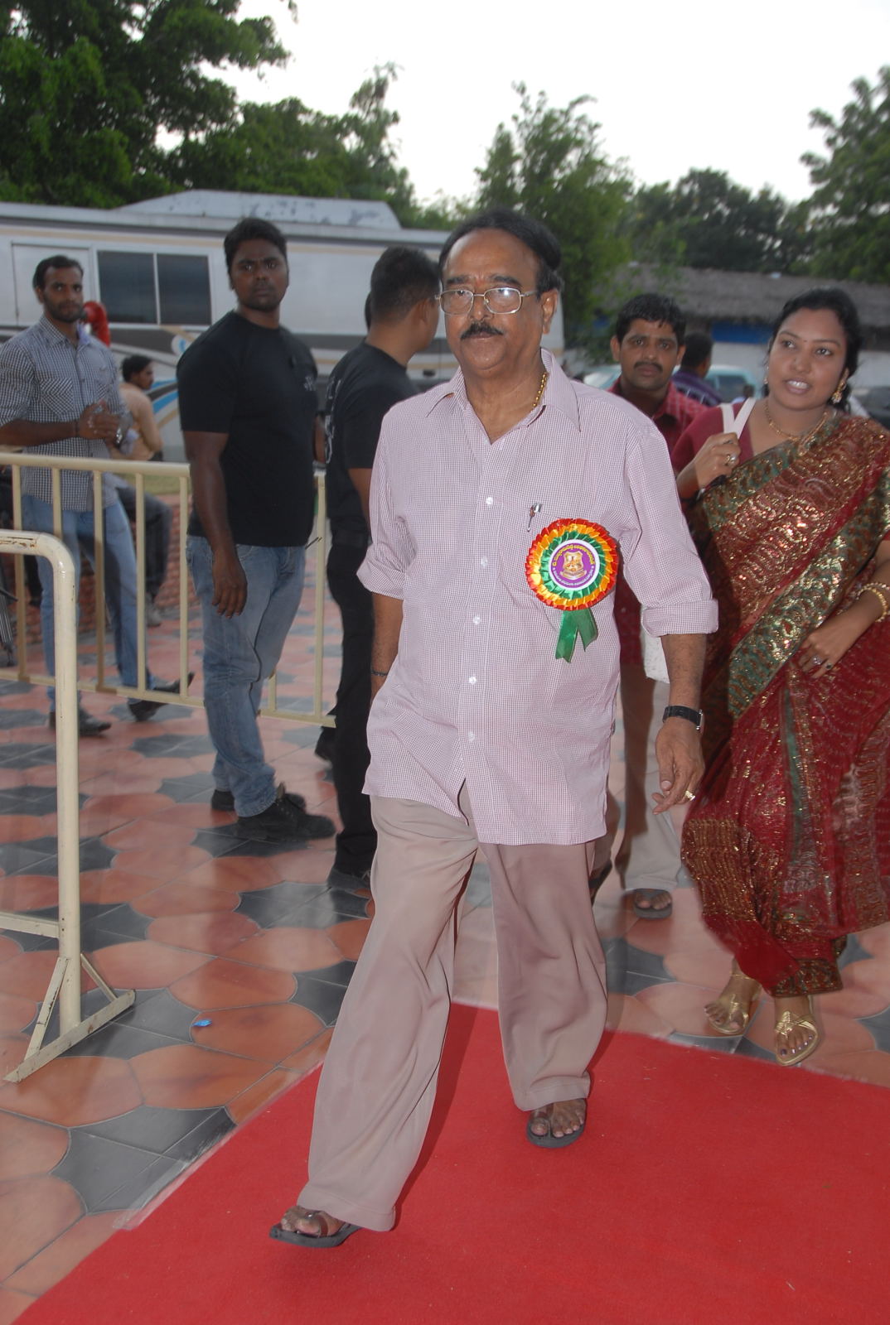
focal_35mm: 39
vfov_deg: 49.5
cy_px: 662
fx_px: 1439
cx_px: 445
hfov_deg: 34.4
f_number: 5.6
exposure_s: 1/125
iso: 200
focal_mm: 26
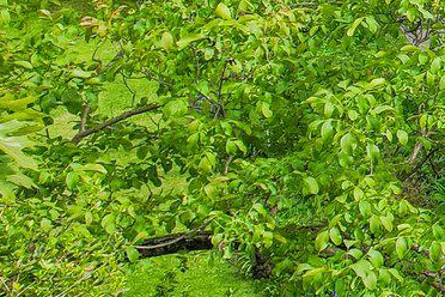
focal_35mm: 121
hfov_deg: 12.5
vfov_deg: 10.7
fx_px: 1496
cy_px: -211
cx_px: 1123
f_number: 2.8
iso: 100
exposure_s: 1/800
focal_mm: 8.4
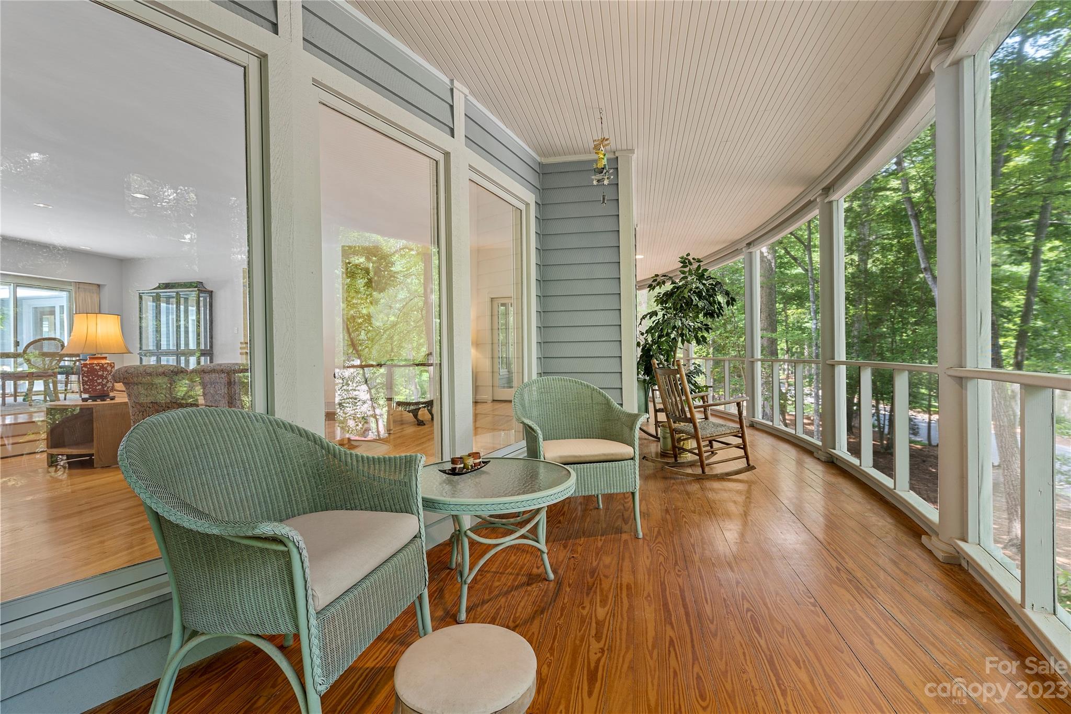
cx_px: 536
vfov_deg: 73.7
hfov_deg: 96.7
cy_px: 357
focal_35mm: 16
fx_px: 476
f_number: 8
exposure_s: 2.5
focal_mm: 16
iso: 250
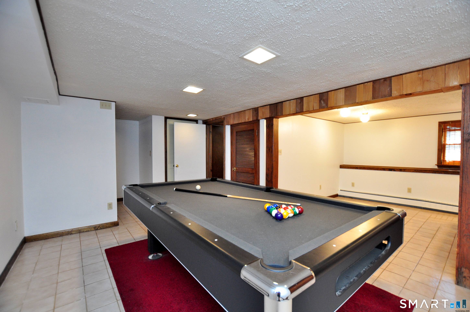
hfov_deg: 100.5
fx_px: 196
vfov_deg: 77.2
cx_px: 235
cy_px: 156
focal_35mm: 15
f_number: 4
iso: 800
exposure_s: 1/20
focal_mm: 10
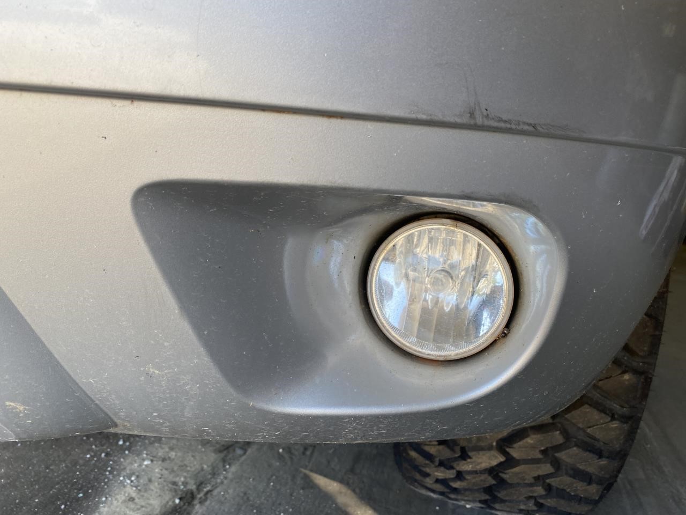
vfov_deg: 53.1
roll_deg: -3.4
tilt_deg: -12.3
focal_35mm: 26
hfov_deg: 67.3
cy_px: 258
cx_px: 343
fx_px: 515
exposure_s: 1/210
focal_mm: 4.25
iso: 32
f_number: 1.8
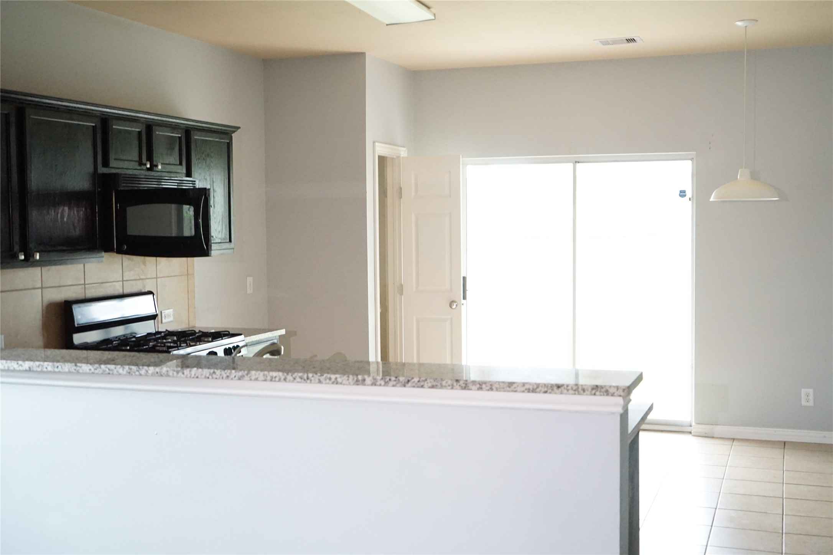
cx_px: 416
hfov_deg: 46.4
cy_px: 278
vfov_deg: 31.9
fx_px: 972
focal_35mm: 42
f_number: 4.5
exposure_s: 1/10
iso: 6400
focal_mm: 42
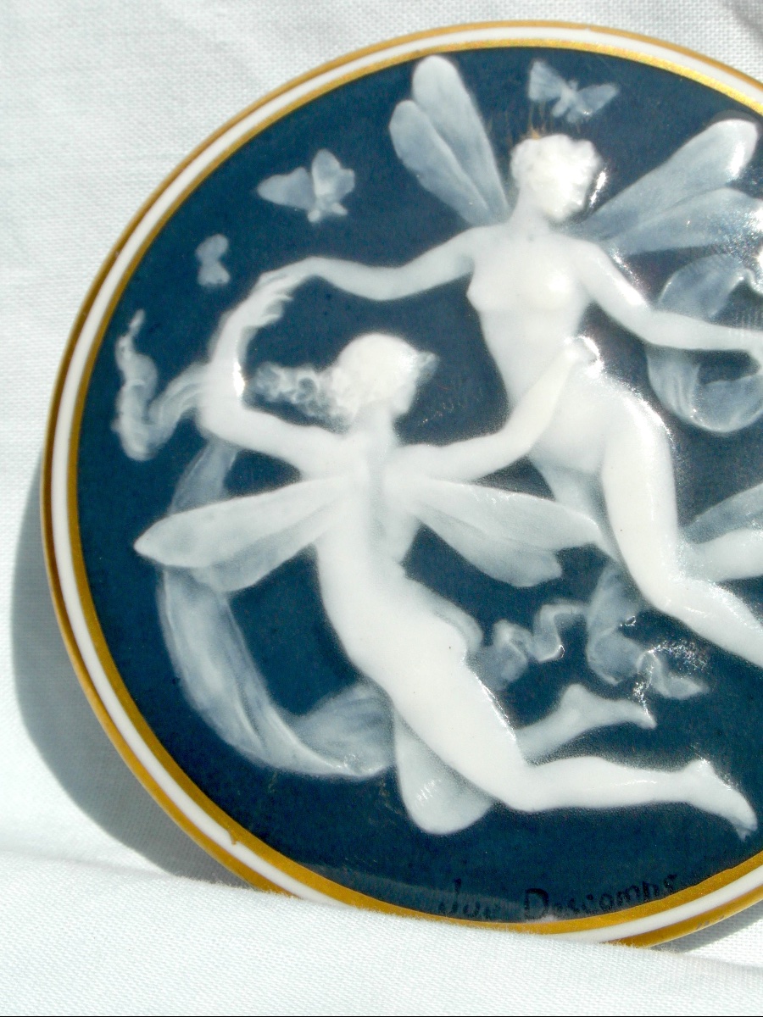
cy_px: 508
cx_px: 382
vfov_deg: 22.3
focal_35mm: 88
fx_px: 2586
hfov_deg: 16.8
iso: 80
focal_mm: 14.3
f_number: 5.6
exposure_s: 1/1000
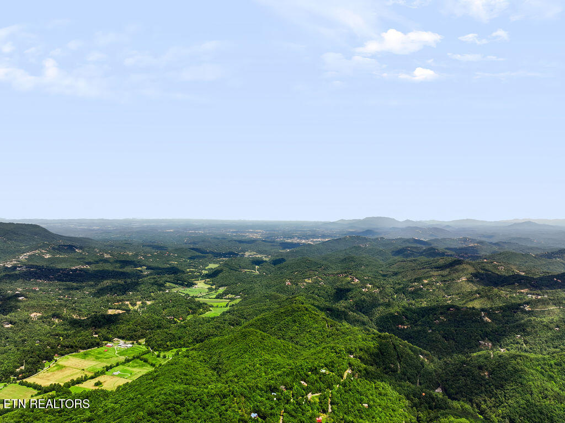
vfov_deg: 56.8
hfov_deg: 71.6
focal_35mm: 24
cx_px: 282
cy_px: 212
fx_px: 392
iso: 100
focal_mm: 12.29
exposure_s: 1/60
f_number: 2.8
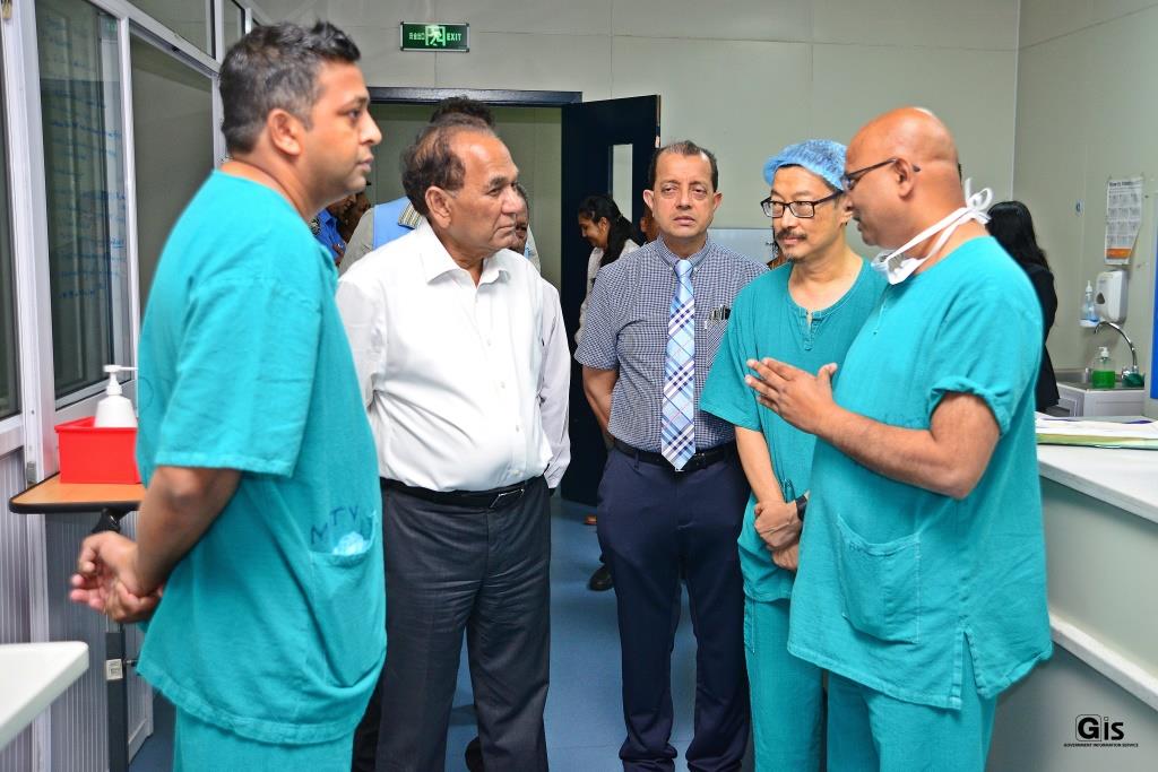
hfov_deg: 55.8
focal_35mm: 34
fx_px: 1094
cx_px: 579
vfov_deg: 38.9
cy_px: 386
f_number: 4
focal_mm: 34
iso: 1250
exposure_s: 1/200
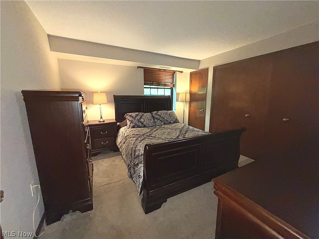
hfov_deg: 102.1
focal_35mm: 14
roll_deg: -0.1
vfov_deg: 85.7
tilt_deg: -10.6
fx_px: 129
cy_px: 120
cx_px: 160
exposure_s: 1/60
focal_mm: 2.22
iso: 160
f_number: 2.2
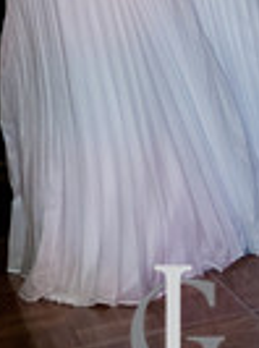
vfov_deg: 12.9
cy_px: -128
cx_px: 124
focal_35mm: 147
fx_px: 1474
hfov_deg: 10.0
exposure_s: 1/60
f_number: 2.8
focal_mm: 30
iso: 640
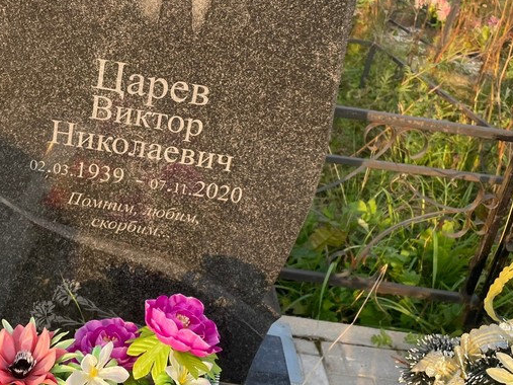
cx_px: 167
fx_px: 607
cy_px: 130
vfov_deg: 34.8
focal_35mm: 41
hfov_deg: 45.0
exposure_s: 1/698
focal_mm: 4.2
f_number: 1.6
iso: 32
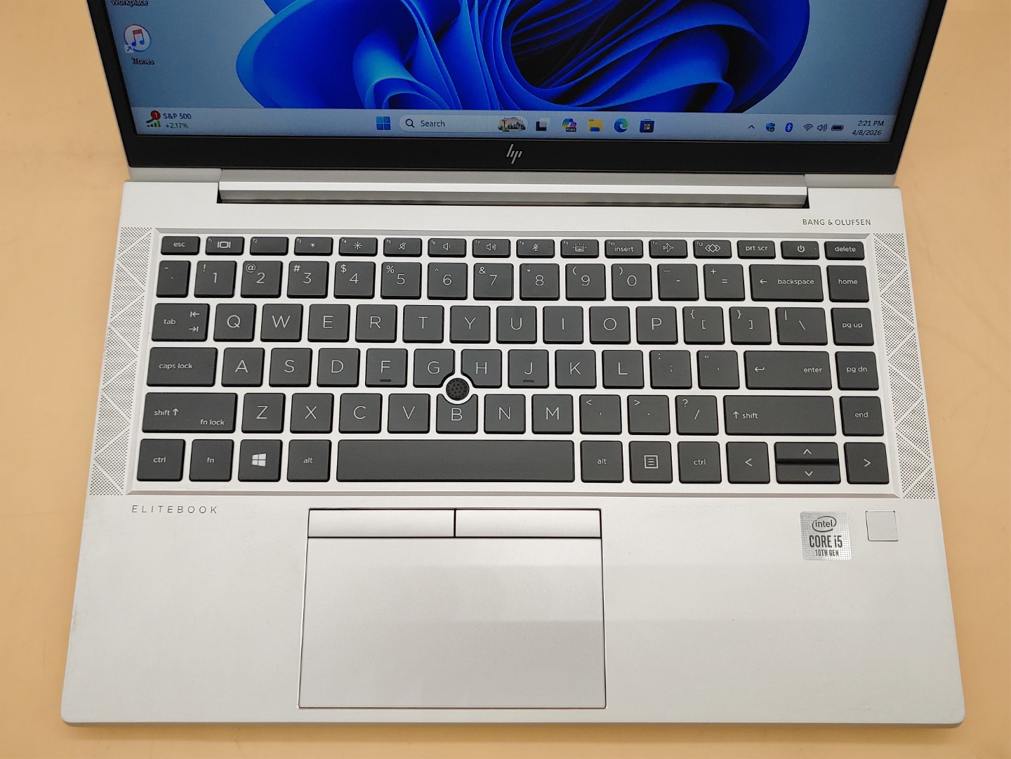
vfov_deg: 49.7
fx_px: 818
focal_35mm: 28
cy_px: 380
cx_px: 506
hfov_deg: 63.4
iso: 50
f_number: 1.8
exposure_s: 1/182
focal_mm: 4.36
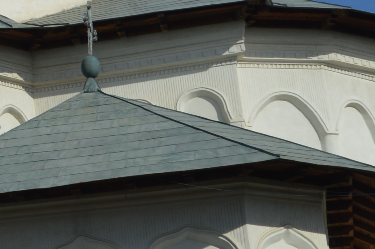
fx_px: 1395
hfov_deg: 13.7
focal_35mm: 134
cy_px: 96
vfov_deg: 10.2
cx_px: -303
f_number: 9
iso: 100
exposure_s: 1/320
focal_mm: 18
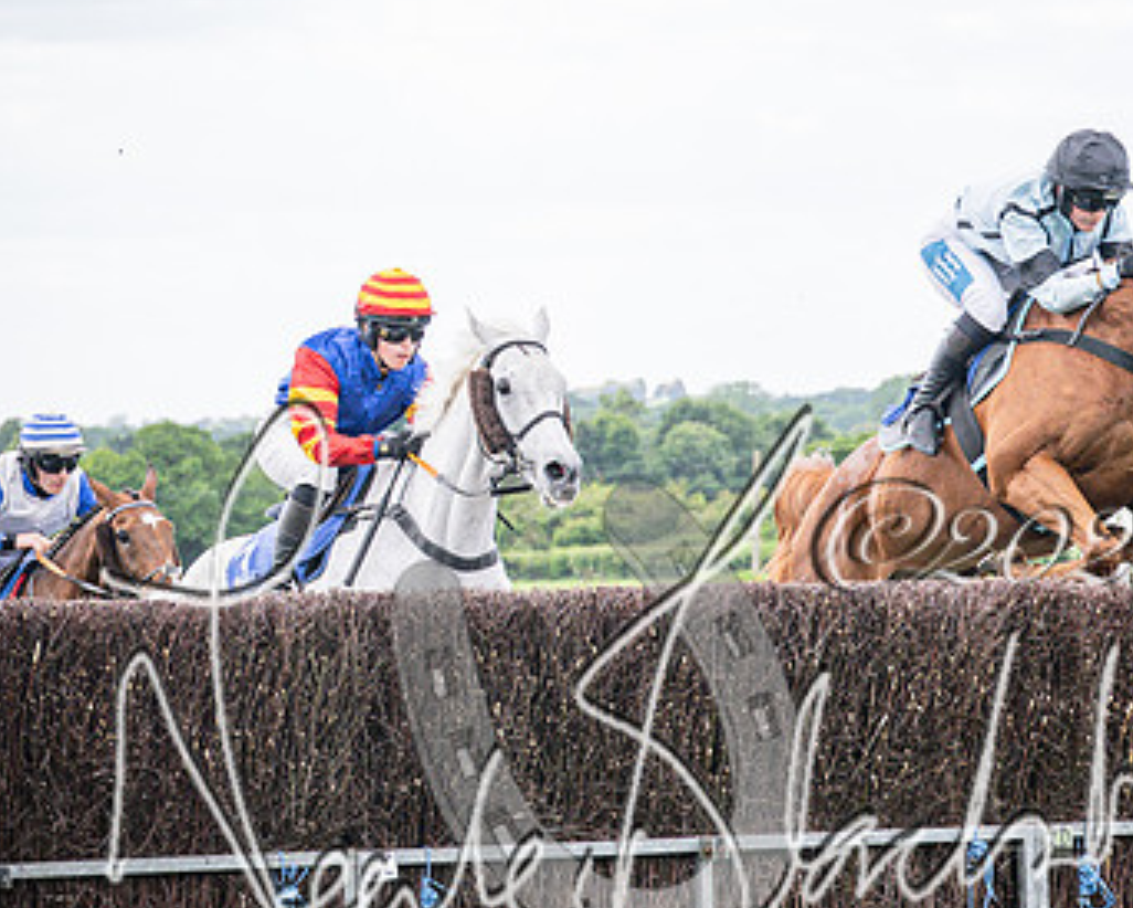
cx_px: 229
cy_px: 385
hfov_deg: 9.0
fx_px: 7146
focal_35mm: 213
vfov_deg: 7.3
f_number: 4
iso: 400
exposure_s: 1/1600
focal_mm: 70
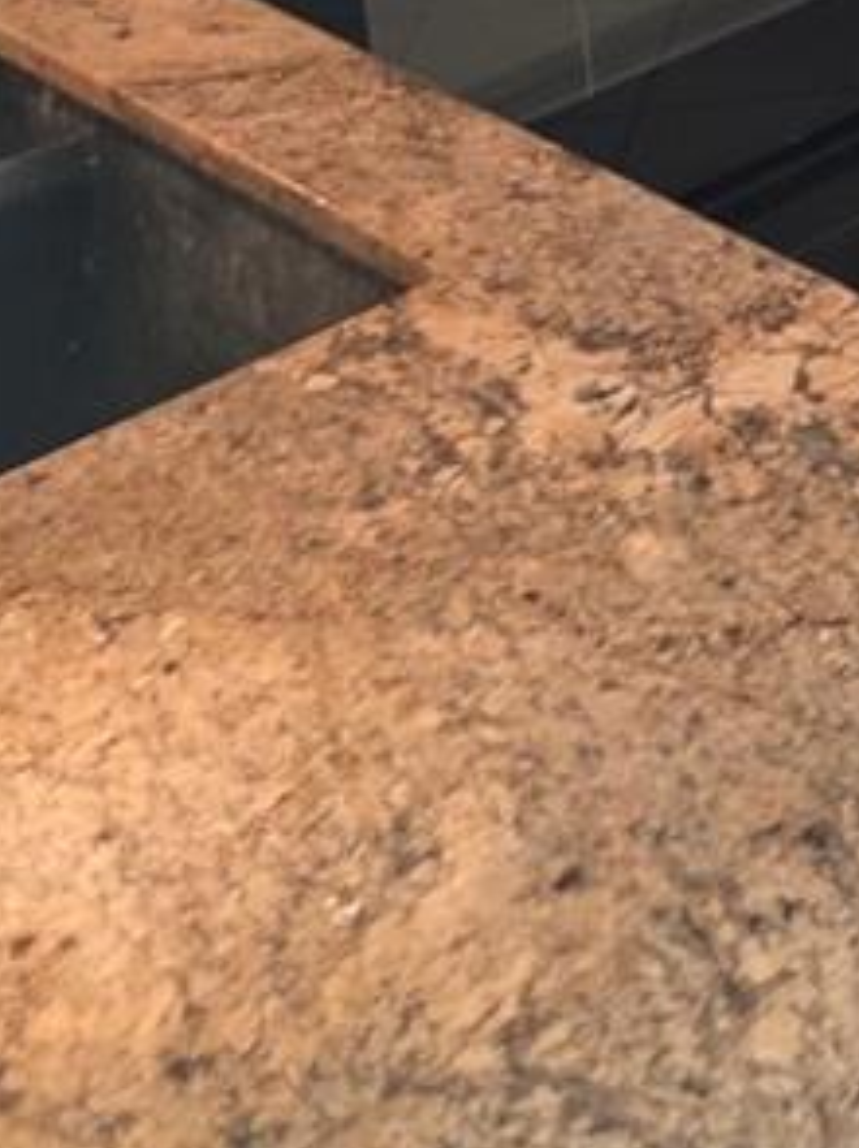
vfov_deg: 18.2
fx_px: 3115
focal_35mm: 94
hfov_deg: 13.4
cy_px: -664
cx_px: 1726
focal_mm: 6.25
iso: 125
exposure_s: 1/120
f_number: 1.7
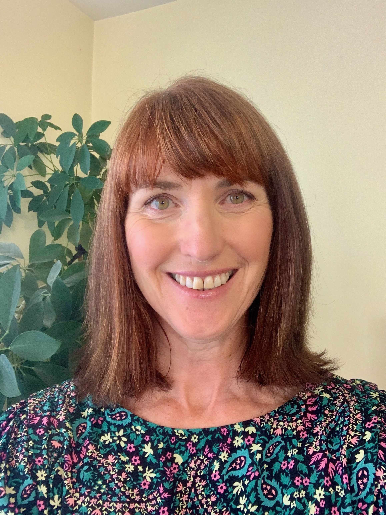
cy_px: 258
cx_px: 193
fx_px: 476
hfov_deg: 44.2
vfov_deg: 56.8
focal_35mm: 32
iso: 125
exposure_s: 1/50
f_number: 2.2
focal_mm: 2.87
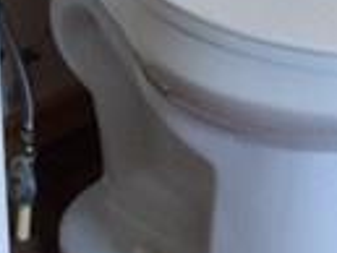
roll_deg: +1.8
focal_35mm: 230
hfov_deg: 8.5
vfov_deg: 5.9
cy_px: -582
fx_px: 2241
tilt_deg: -11.0
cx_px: 355
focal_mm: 4.15
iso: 32
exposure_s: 1/30
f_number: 2.2
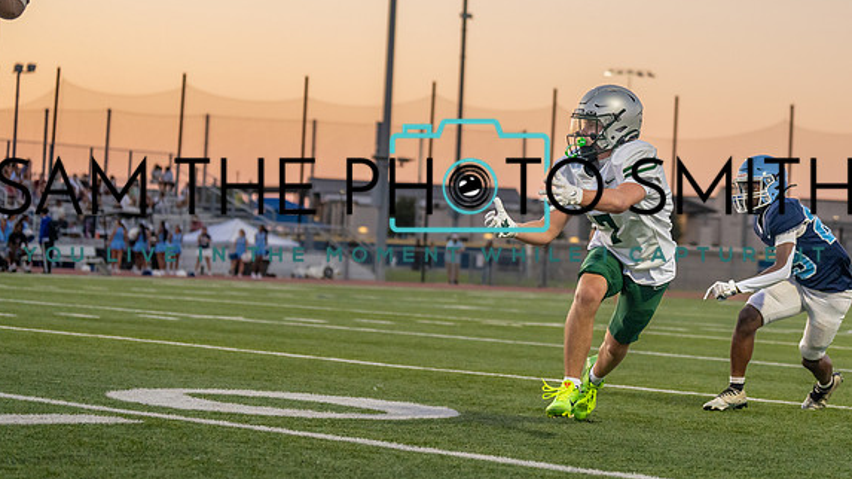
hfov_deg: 19.7
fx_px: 2439
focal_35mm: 108
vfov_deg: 11.2
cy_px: 165
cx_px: 615
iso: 1600
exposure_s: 1/1600
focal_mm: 70
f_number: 2.8
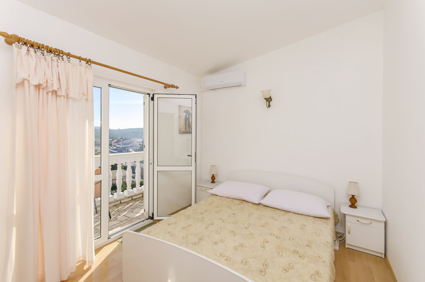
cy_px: 141
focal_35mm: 15
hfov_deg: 100.5
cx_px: 212
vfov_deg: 77.1
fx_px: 177
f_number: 8
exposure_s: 1/160
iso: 100
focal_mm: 10
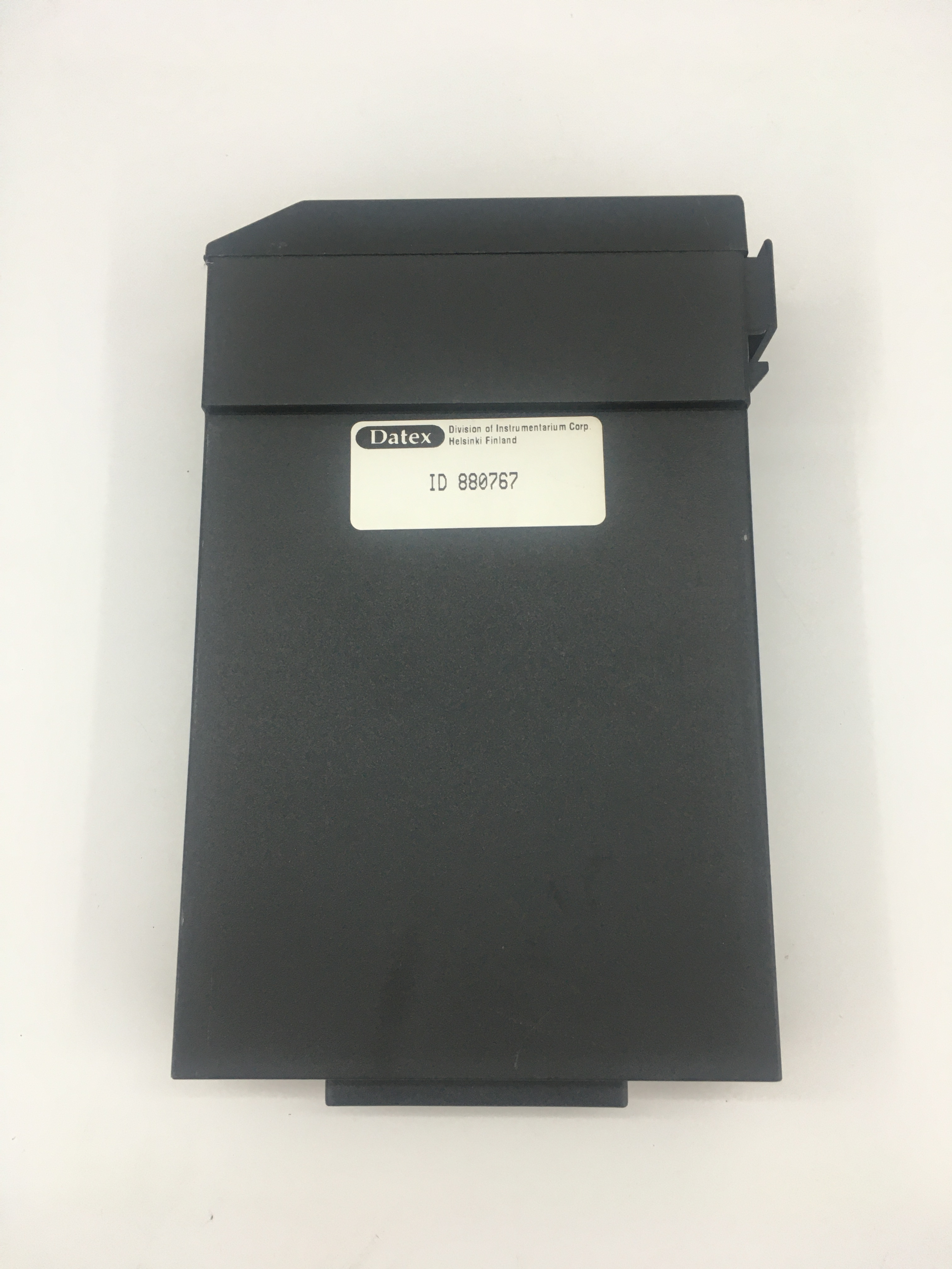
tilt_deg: -78.2
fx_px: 1063
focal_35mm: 29
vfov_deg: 61.7
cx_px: 476
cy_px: 634
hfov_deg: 48.2
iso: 80
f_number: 2.2
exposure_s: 1/33
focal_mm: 4.15
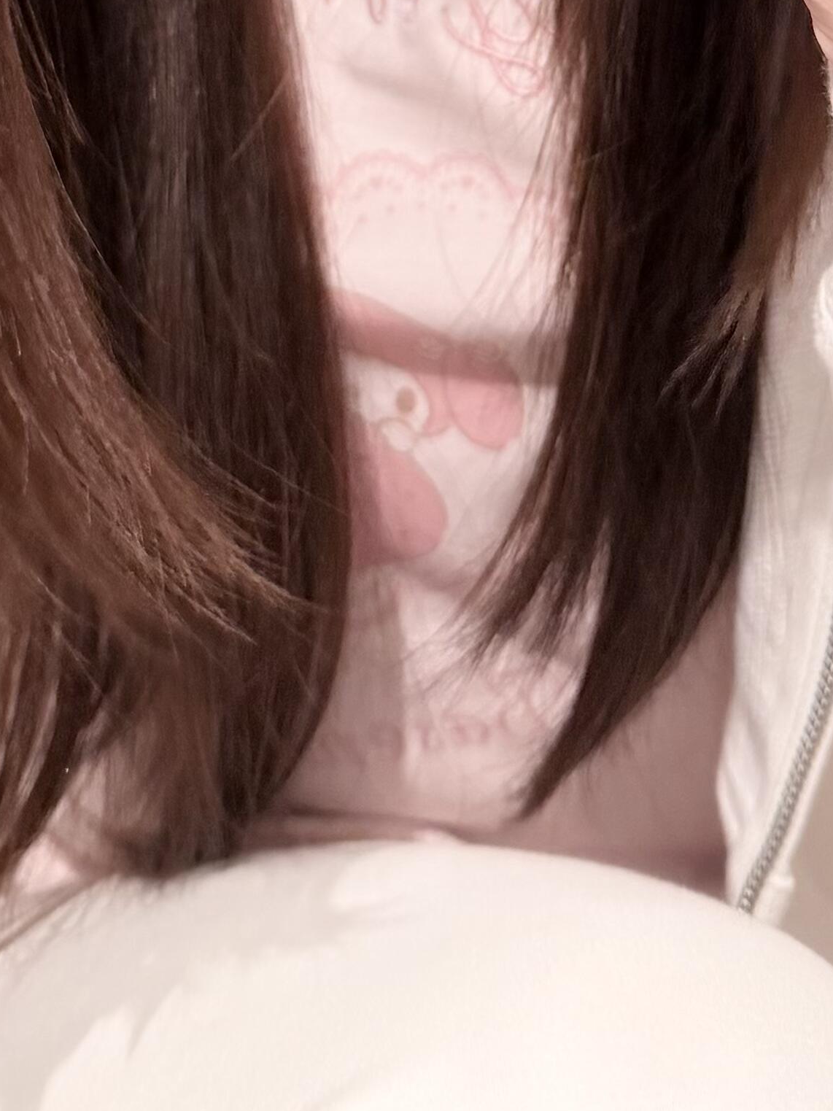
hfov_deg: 16.4
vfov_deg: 19.0
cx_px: 532
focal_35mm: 90
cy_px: -573
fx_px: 2888
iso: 250
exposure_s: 1/100
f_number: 1.78
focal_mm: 6.76
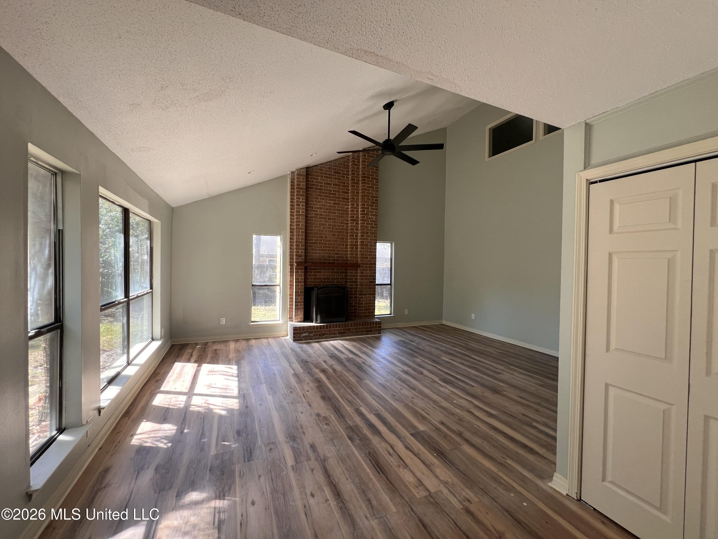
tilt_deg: -1.6
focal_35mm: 13
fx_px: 270
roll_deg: -1.4
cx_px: 359
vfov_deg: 89.9
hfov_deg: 106.2
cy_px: 270
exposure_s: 1/99
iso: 64
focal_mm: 1.57
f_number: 1.8
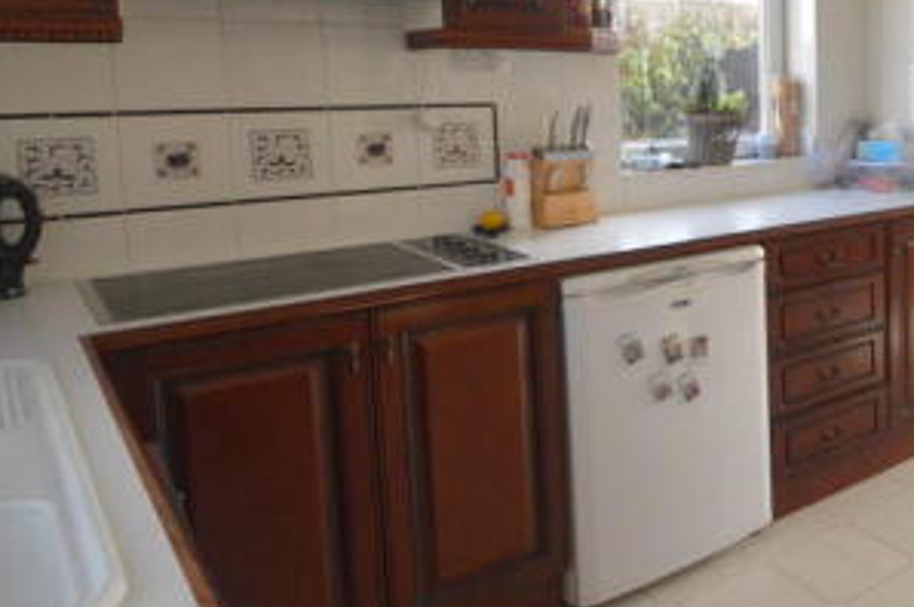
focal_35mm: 33
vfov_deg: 39.0
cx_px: 883
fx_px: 837
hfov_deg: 48.6
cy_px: 166
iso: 3200
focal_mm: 10
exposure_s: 1/160
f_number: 10
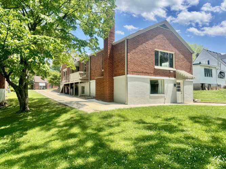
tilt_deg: +4.0
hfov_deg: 71.6
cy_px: 84
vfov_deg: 56.8
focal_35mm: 24
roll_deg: +0.0
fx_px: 157
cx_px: 113
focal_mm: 6.76
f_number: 1.78
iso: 80
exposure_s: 1/2252
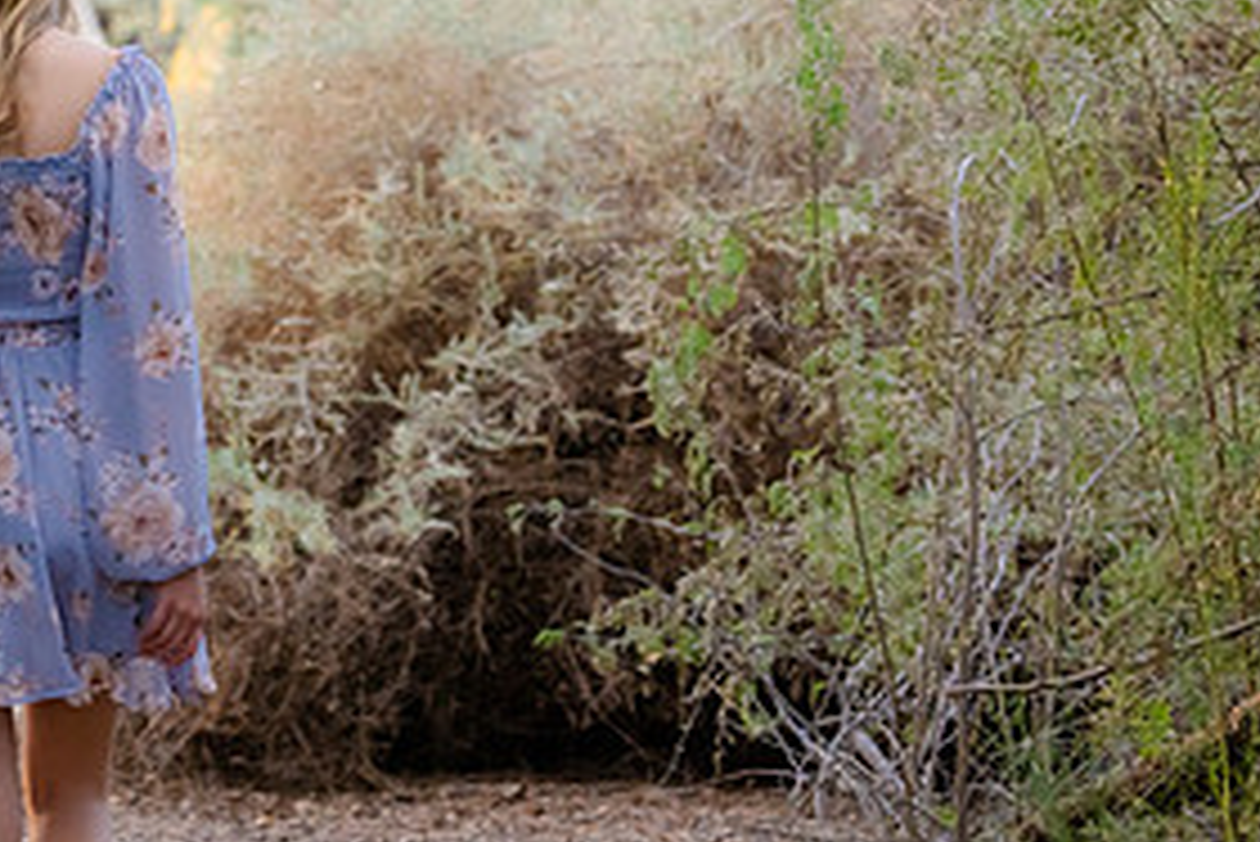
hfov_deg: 8.9
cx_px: 104
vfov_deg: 6.0
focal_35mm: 230
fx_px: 8054
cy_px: 317
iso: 2000
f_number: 5
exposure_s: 1/250
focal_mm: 111
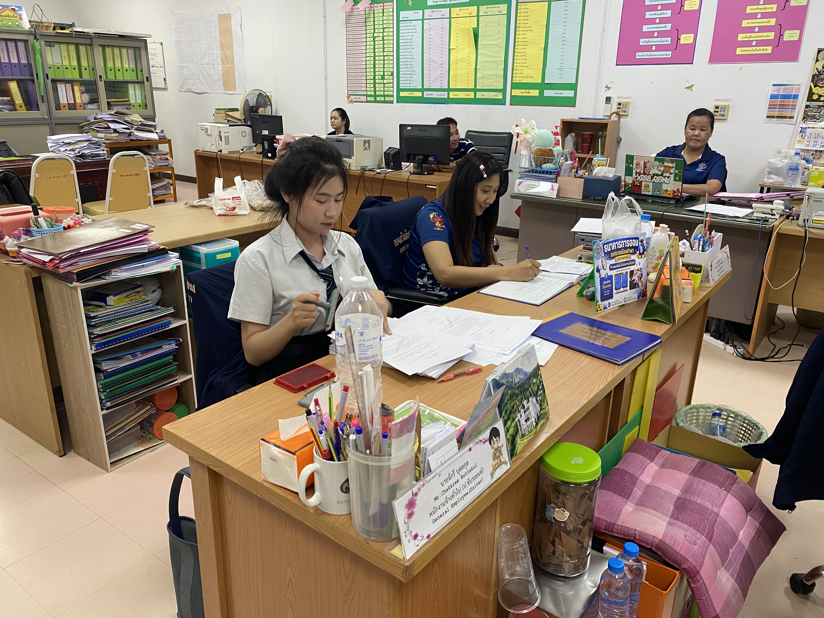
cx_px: 412
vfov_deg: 53.1
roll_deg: -0.7
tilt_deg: -19.6
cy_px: 309
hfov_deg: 67.3
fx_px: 619
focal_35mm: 26
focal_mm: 4.25
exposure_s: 1/50
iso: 64
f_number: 1.8
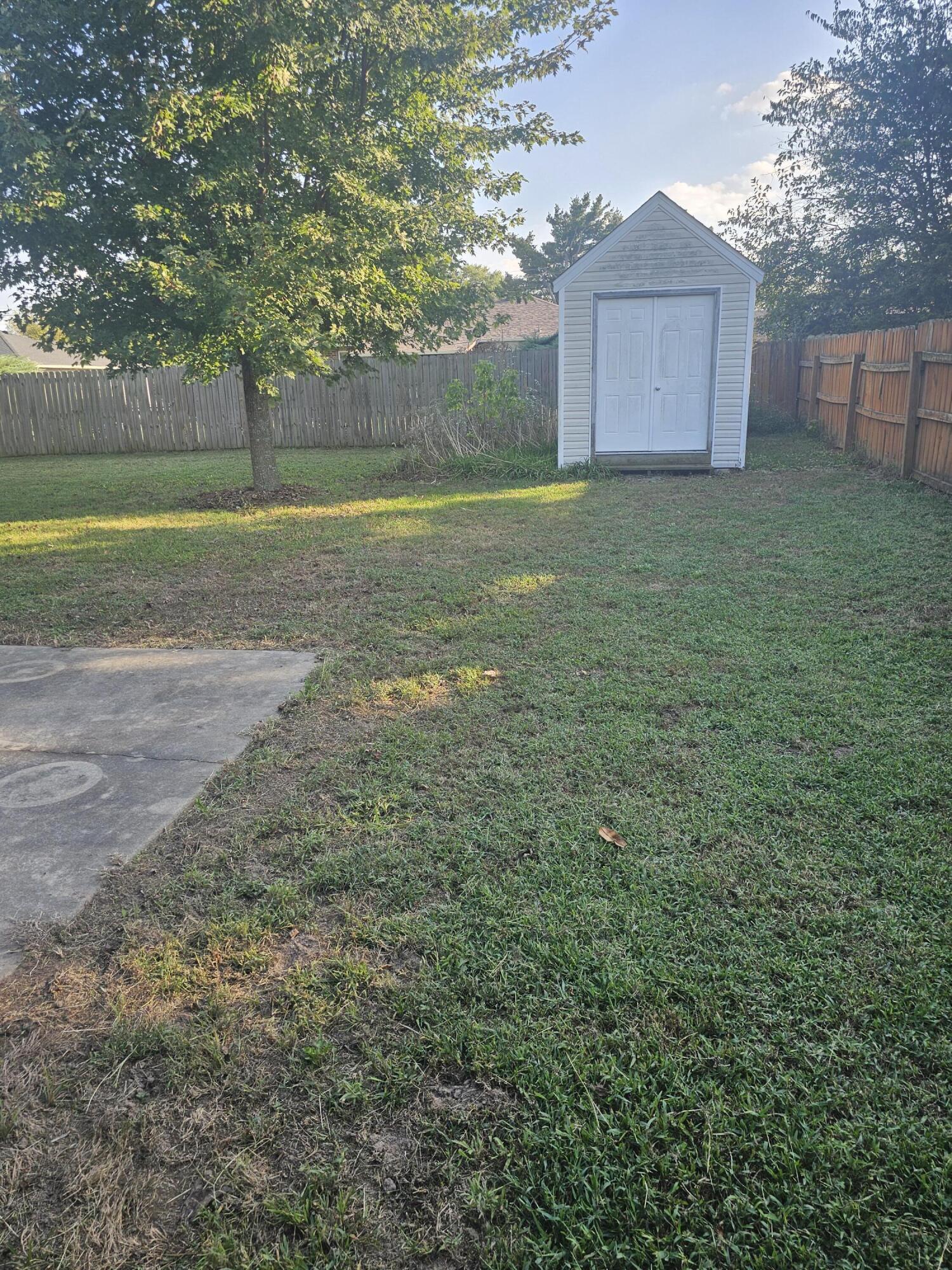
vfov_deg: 73.9
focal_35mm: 23
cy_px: 635
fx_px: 843
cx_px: 476
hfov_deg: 58.9
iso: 10
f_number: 1.7
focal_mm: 6.3
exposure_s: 1/126
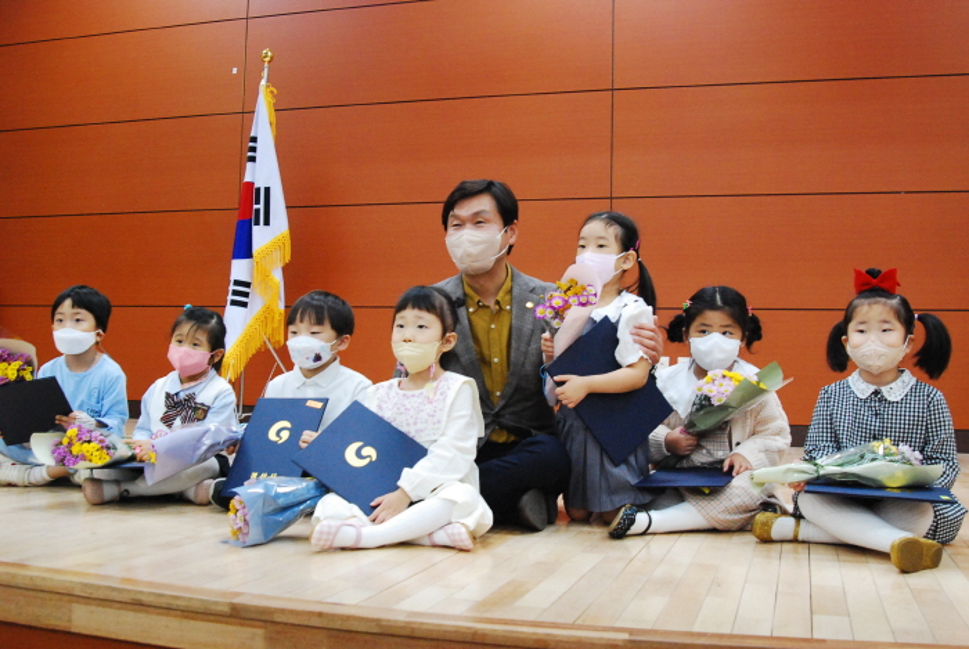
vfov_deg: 37.0
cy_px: 324
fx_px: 970
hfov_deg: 53.1
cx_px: 484
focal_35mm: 36
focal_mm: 24
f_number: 6.3
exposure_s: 1/60
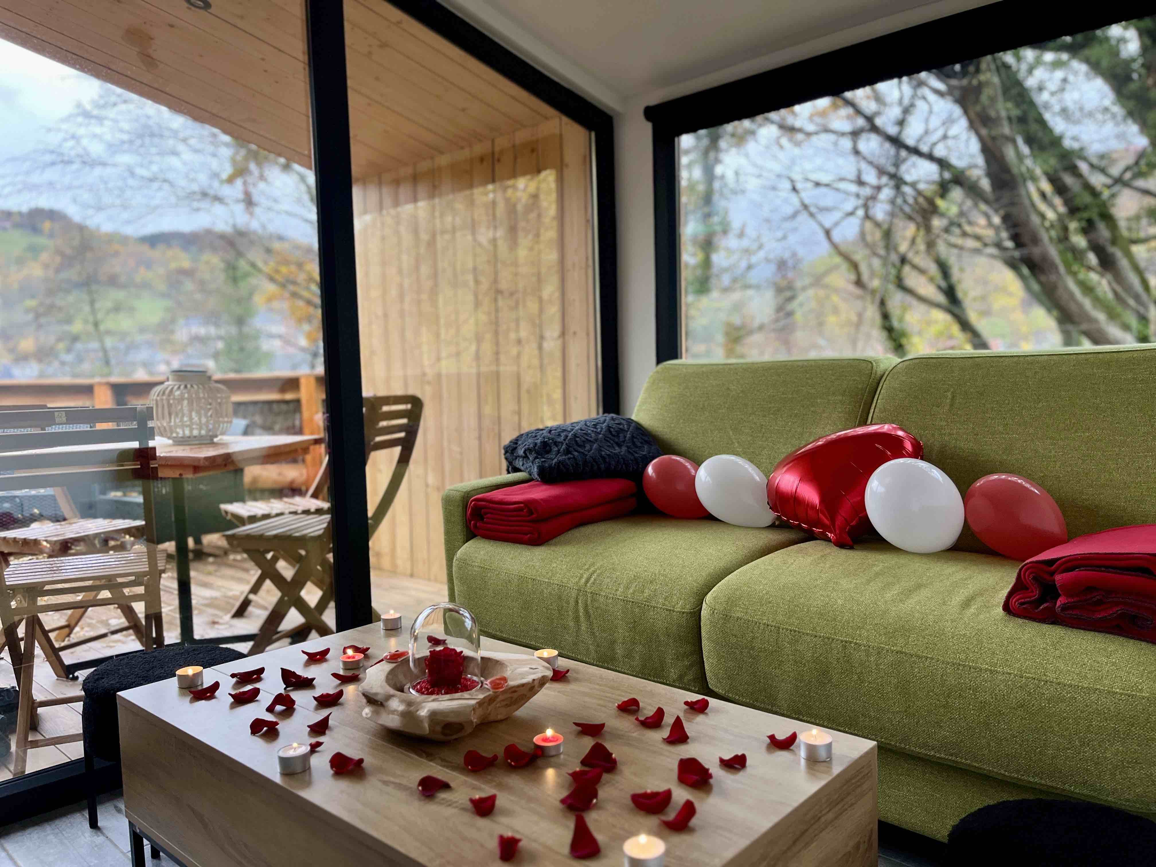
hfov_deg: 67.3
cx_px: 578
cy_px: 434
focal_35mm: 26
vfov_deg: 53.1
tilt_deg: -3.7
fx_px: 868
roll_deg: +1.4
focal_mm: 5.1
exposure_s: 1/79
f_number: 1.6
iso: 125
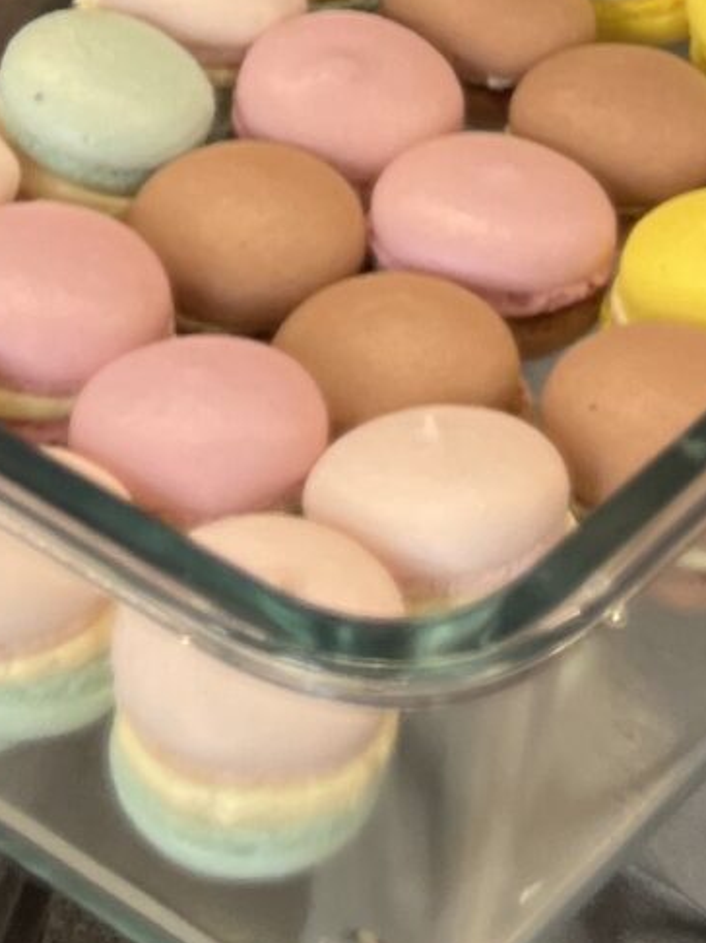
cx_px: 285
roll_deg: -0.6
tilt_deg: -17.1
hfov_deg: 10.8
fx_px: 3729
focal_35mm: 137
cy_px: -1079
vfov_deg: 12.3
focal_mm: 5.1
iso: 80
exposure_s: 1/121
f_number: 1.6
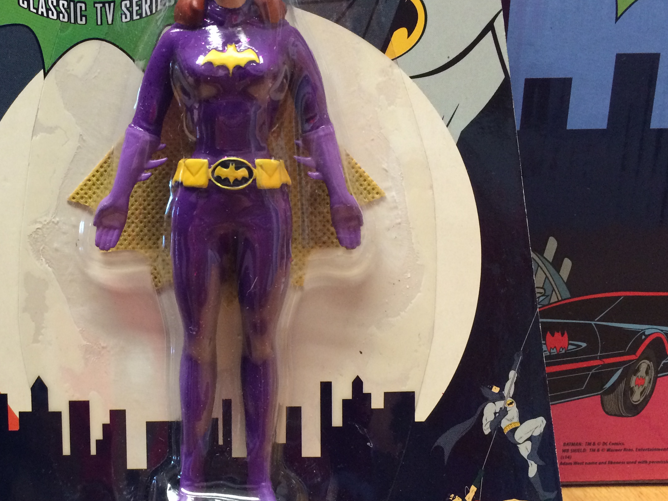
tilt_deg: -20.0
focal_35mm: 44
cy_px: 269
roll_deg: +2.0
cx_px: 201
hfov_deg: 42.1
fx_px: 849
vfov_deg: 32.9
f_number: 2.2
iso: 200
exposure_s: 1/30
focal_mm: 4.15
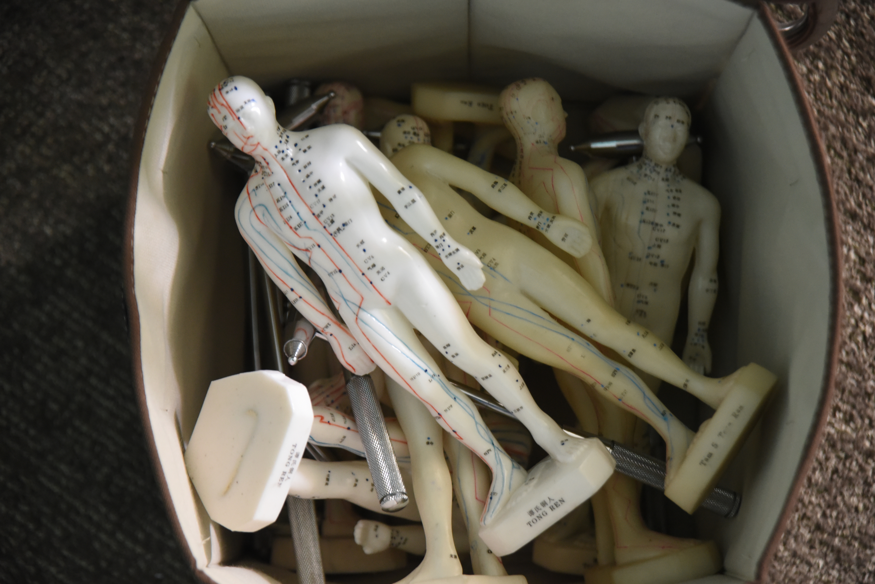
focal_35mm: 85
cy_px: 292
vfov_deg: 16.1
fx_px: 2067
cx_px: 438
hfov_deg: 23.9
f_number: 4
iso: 3200
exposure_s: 1/15
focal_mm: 85
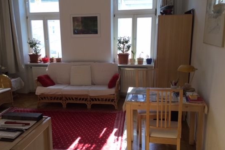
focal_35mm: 36
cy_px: 80
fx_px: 225
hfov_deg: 53.1
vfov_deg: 36.9
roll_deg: +1.0
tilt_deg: -12.3
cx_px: 103
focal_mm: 3.3
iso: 25
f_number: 2.4
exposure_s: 1/100
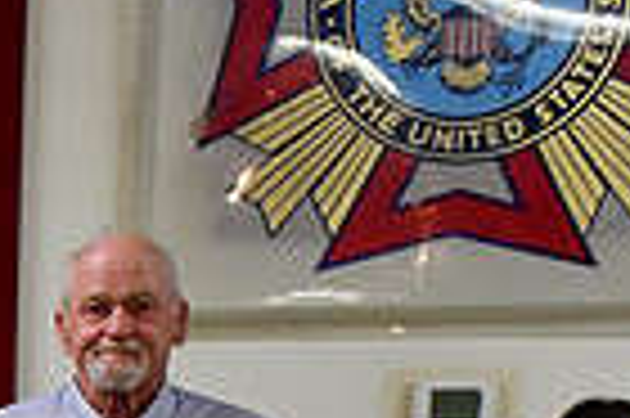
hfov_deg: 9.6
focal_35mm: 199
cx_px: -630
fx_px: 3478
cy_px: 771
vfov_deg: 6.7
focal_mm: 32
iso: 3200
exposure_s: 1/160
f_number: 4
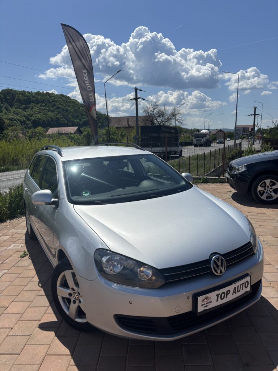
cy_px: 186
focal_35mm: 26
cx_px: 139
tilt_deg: -10.4
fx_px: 278
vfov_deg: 67.3
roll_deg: +1.7
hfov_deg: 53.1
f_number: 1.6
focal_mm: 5.96
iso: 50
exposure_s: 1/9901
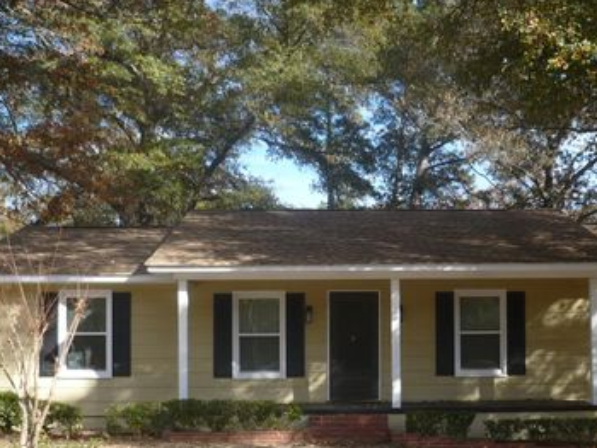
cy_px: 311
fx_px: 863
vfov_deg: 28.9
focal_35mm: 50
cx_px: 379
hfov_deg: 37.9
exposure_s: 1/500
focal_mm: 5.8
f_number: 2.8
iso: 100
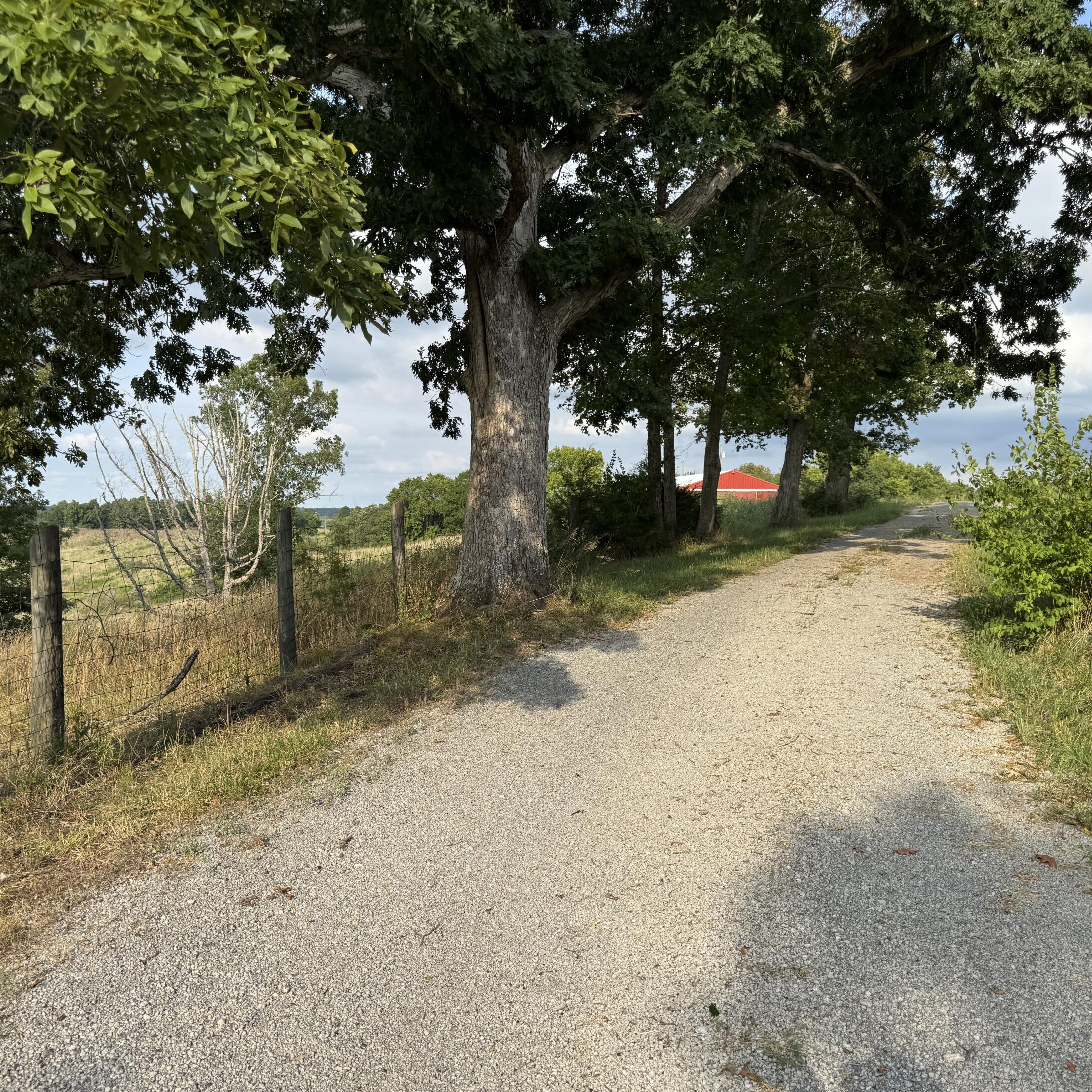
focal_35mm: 29
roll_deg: -2.1
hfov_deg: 55.6
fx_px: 1035
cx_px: 509
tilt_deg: -5.7
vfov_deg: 55.6
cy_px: 554
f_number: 1.78
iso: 80
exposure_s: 1/2252
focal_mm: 6.76
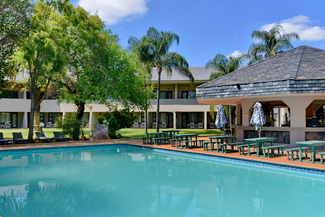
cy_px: 108
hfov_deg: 54.4
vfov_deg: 37.9
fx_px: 316
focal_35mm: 35
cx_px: 162
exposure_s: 1/1250
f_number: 7.1
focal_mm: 35
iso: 400
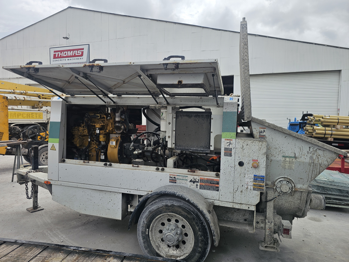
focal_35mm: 23
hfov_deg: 73.9
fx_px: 232
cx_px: 174
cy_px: 131
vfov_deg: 58.9
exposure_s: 1/732
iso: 10
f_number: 1.7
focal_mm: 6.3
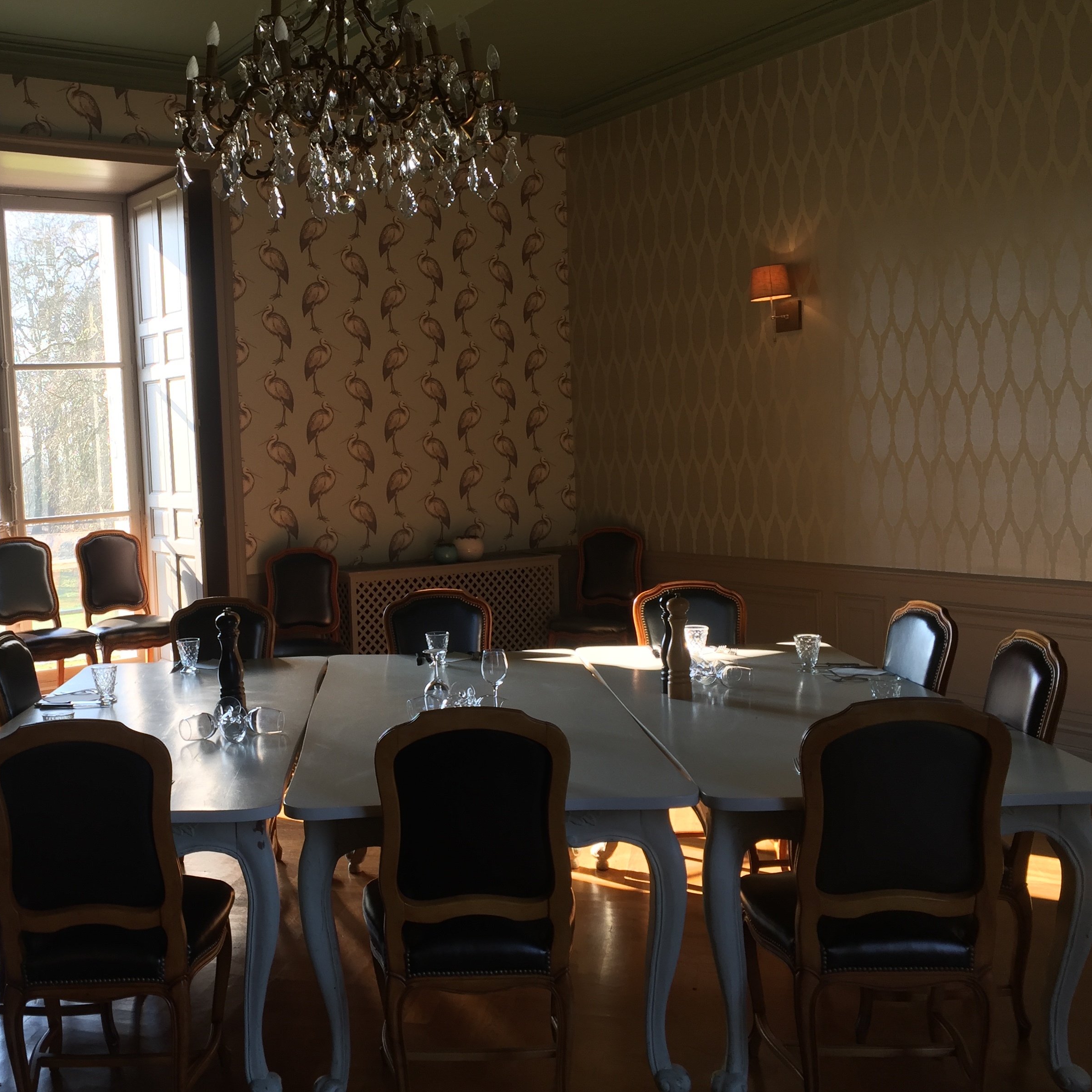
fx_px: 1249
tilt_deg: -3.3
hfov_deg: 46.4
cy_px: 544
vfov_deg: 47.2
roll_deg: +2.4
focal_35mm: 35
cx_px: 349
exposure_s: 1/100
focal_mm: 4.15
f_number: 2.2
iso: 32
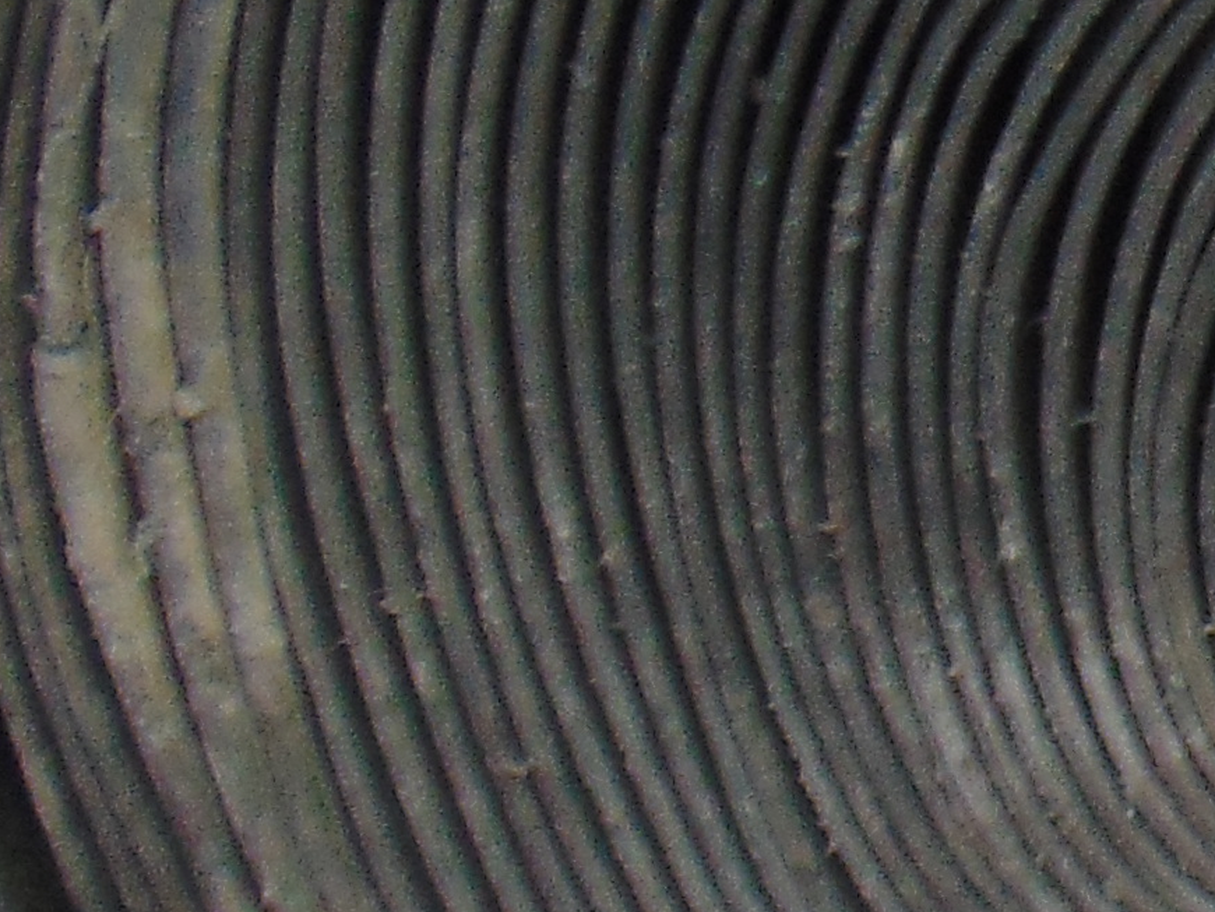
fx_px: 5196
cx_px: 2390
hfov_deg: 12.0
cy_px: -454
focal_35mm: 148
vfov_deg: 9.7
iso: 80
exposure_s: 1/160
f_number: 3
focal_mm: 4.5
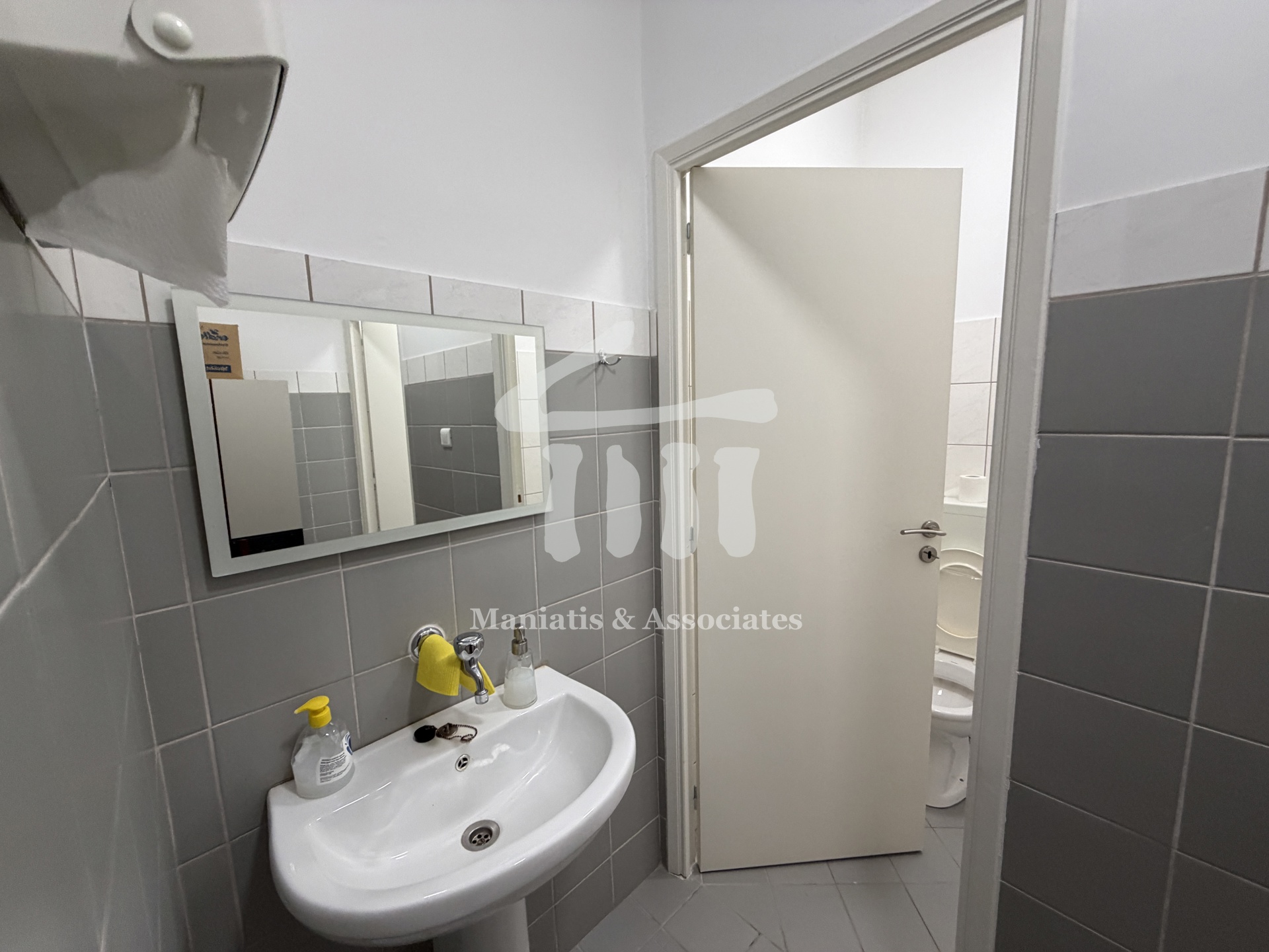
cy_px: 476
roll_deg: -0.2
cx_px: 634
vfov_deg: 85.7
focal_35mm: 14
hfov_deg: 102.1
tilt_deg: -4.6
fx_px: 513
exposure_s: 1/100
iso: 250
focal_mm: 2.22
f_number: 2.2
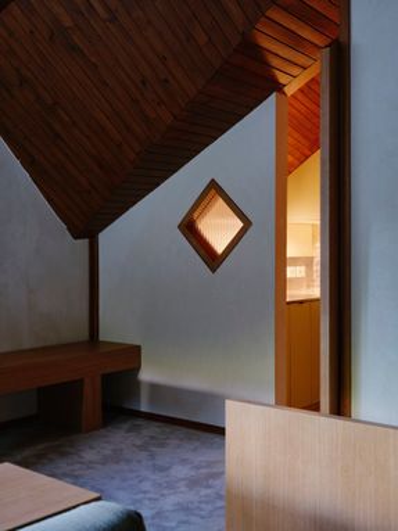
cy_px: 266
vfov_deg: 44.8
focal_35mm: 42
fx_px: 644
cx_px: 199
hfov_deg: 34.3
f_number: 8
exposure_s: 1
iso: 320
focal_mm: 53.6
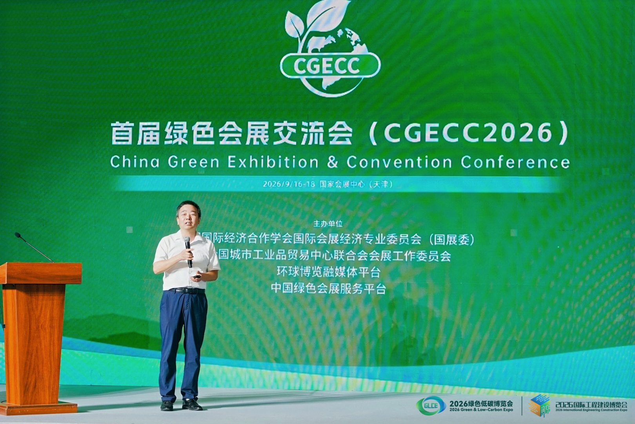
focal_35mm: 94
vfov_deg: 14.6
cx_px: 318
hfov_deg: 21.7
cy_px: 212
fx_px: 1658
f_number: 4
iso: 250
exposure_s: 1/160
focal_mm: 63.3
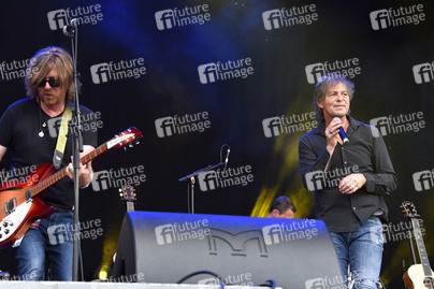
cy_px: 151
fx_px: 1048
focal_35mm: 87
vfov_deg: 15.7
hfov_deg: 23.4
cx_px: 197
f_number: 6.3
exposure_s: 1/250
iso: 1000
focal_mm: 78
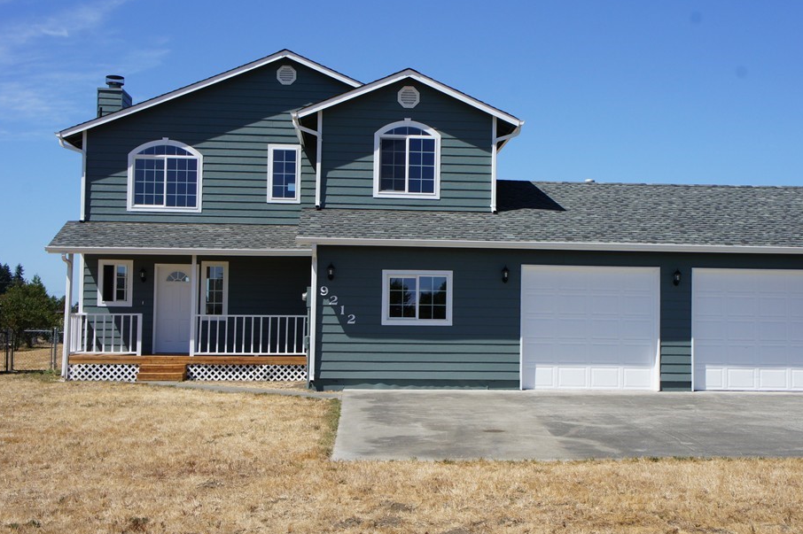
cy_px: 271
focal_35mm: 49
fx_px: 1083
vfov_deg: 27.7
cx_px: 465
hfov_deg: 40.6
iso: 200
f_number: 13
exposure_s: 1/250
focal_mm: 27
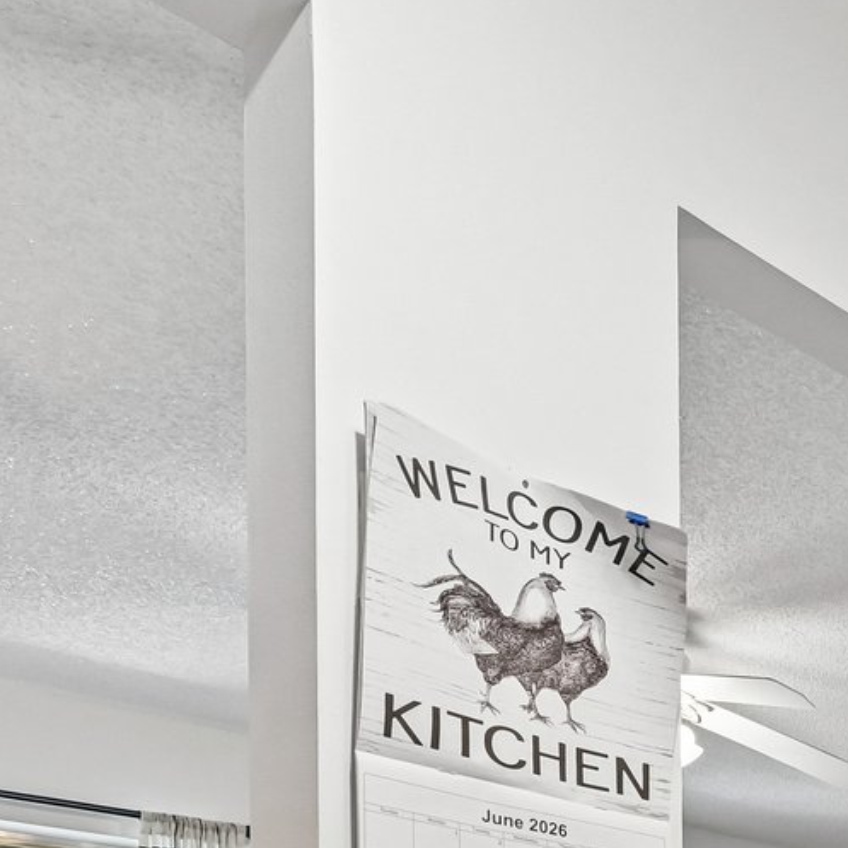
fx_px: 1358
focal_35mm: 49
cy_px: 1144
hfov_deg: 23.9
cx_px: 1391
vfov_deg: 27.8
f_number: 8
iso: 3200
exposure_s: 1/50
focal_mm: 14
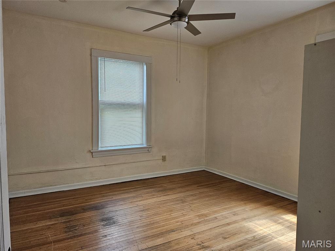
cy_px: 126
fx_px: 232
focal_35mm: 24
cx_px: 168
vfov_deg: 56.8
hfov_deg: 71.6
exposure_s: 1/180
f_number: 1.8
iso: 200
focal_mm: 5
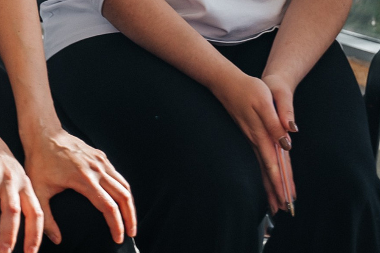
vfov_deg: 10.0
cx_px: -239
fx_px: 1382
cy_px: -164
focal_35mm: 131
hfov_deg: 14.3
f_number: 4
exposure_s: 1/250
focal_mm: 31
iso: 220
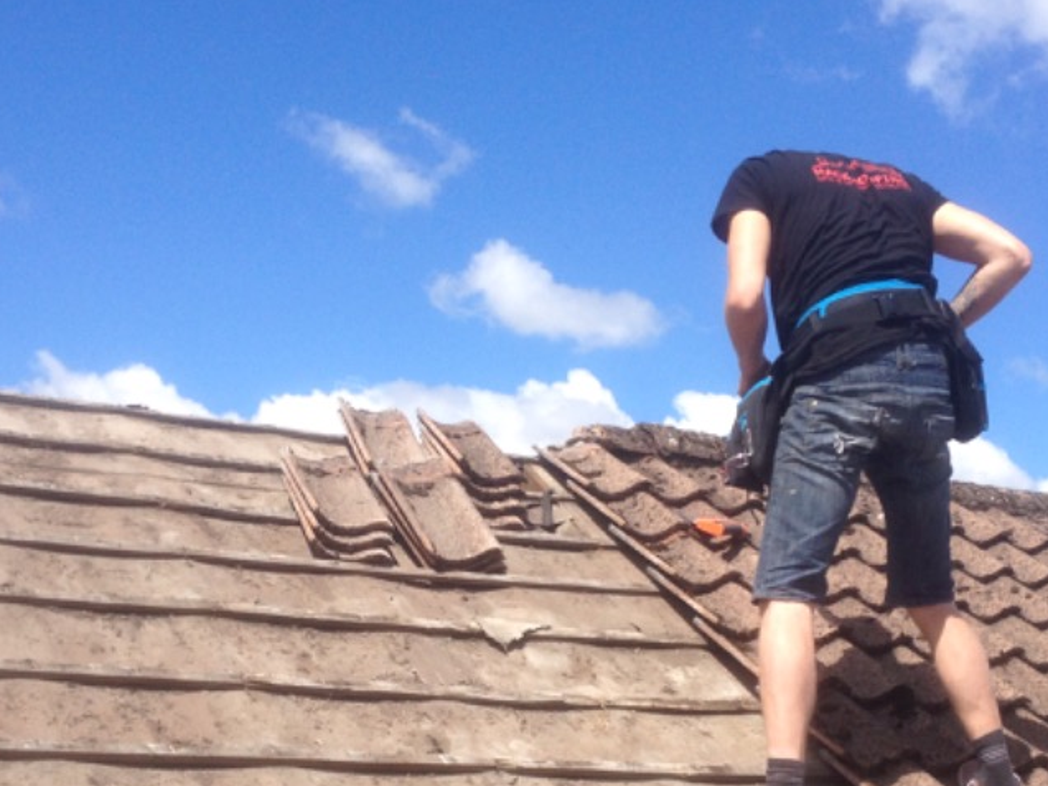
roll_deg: -2.4
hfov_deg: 29.4
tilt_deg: +4.0
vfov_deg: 22.1
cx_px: 540
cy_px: 582
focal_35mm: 66
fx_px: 1998
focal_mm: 4.28
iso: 50
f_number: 2.4
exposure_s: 1/1842
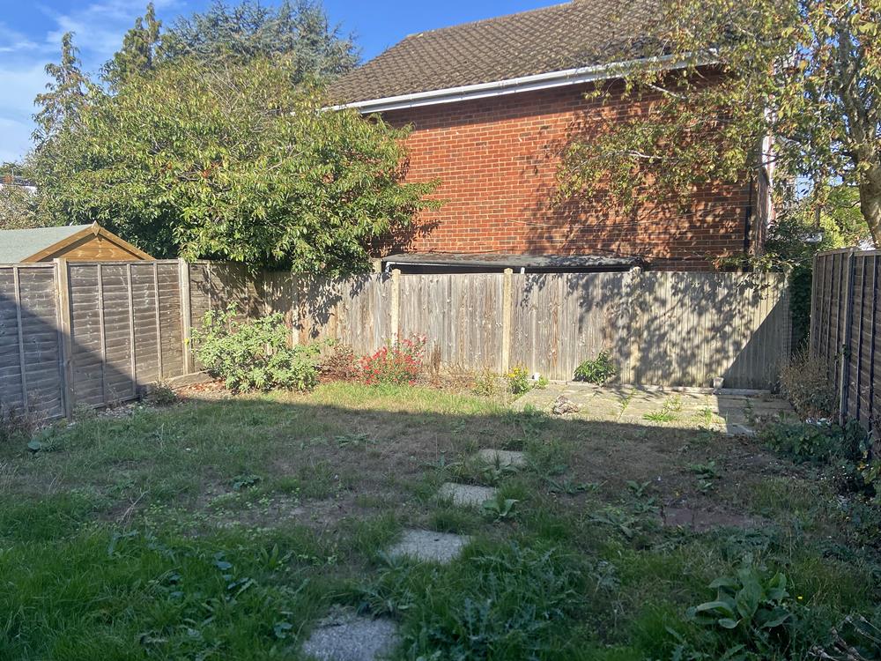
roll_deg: -0.5
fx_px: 662
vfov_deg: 53.1
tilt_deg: -6.9
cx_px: 440
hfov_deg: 67.3
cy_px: 330
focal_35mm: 26
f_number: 1.8
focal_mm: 4.25
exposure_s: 1/1007
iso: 32
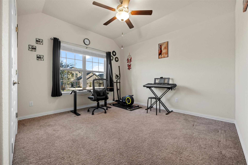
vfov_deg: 79.2
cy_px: 82
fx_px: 100
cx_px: 124
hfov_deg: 102.3
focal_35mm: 14
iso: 100
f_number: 11
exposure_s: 1.3
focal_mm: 14.5
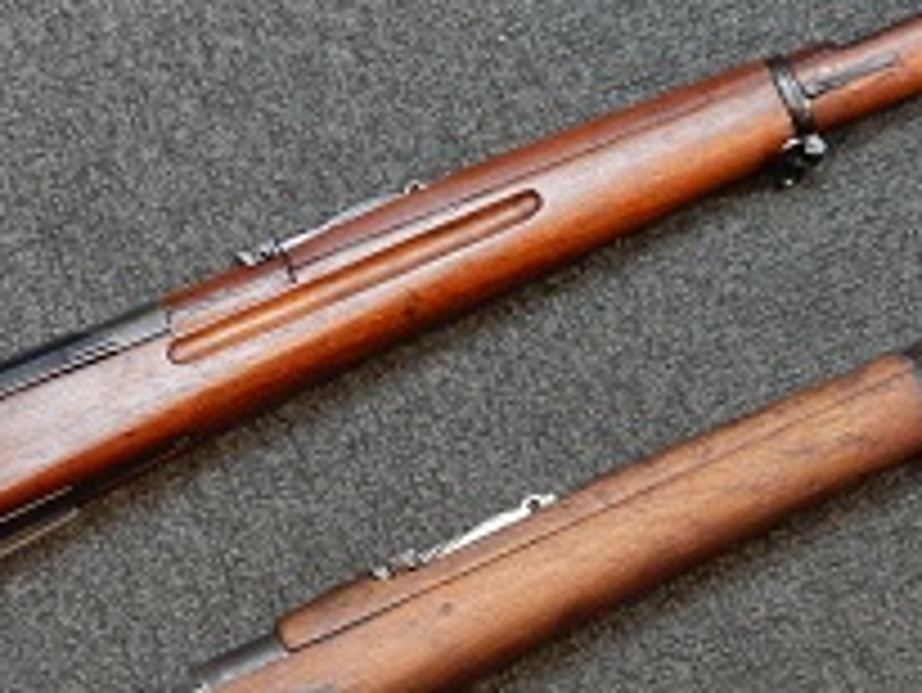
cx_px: 432
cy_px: 569
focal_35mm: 95
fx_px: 2532
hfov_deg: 20.6
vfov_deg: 15.5
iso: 450
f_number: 4
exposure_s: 1/8
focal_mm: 5.4
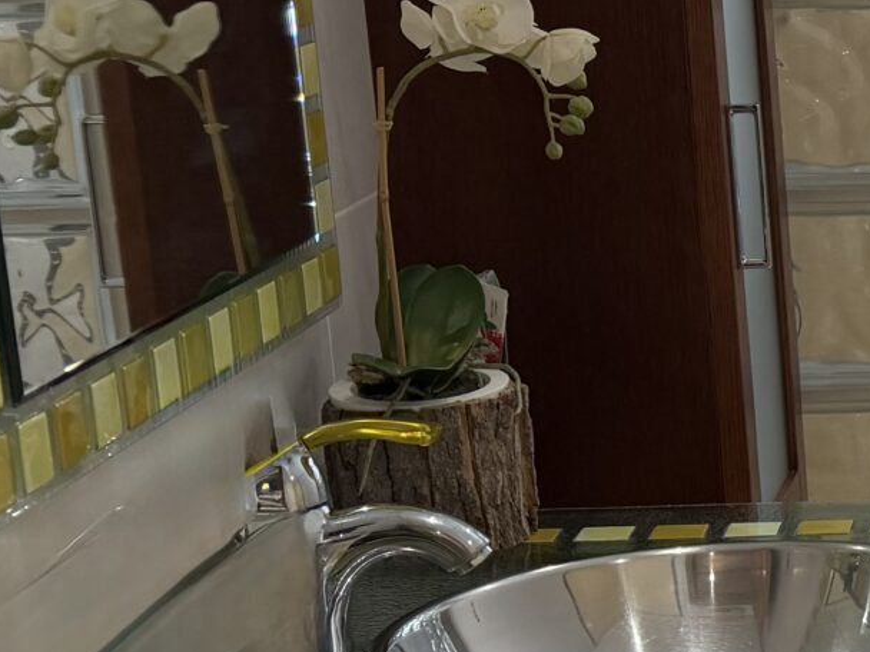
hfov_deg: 15.4
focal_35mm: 101
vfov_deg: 14.6
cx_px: 1757
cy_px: 386
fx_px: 2538
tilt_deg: -12.2
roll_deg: -0.4
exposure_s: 1/100
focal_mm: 6.76
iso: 64
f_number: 1.78
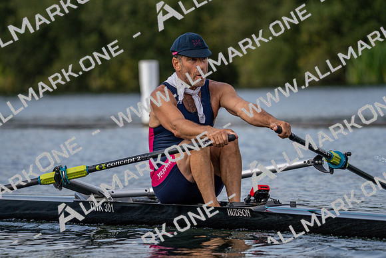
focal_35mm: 315
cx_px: 193
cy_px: 129
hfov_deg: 6.5
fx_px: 3378
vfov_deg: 4.4
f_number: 6.3
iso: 400
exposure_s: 1/1600
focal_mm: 315
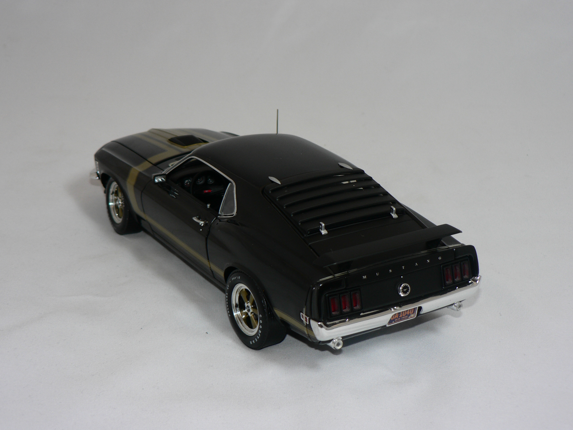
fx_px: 944
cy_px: 215
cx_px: 286
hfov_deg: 33.8
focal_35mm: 57
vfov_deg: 25.7
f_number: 3.2
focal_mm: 9.5
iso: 80
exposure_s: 1/60
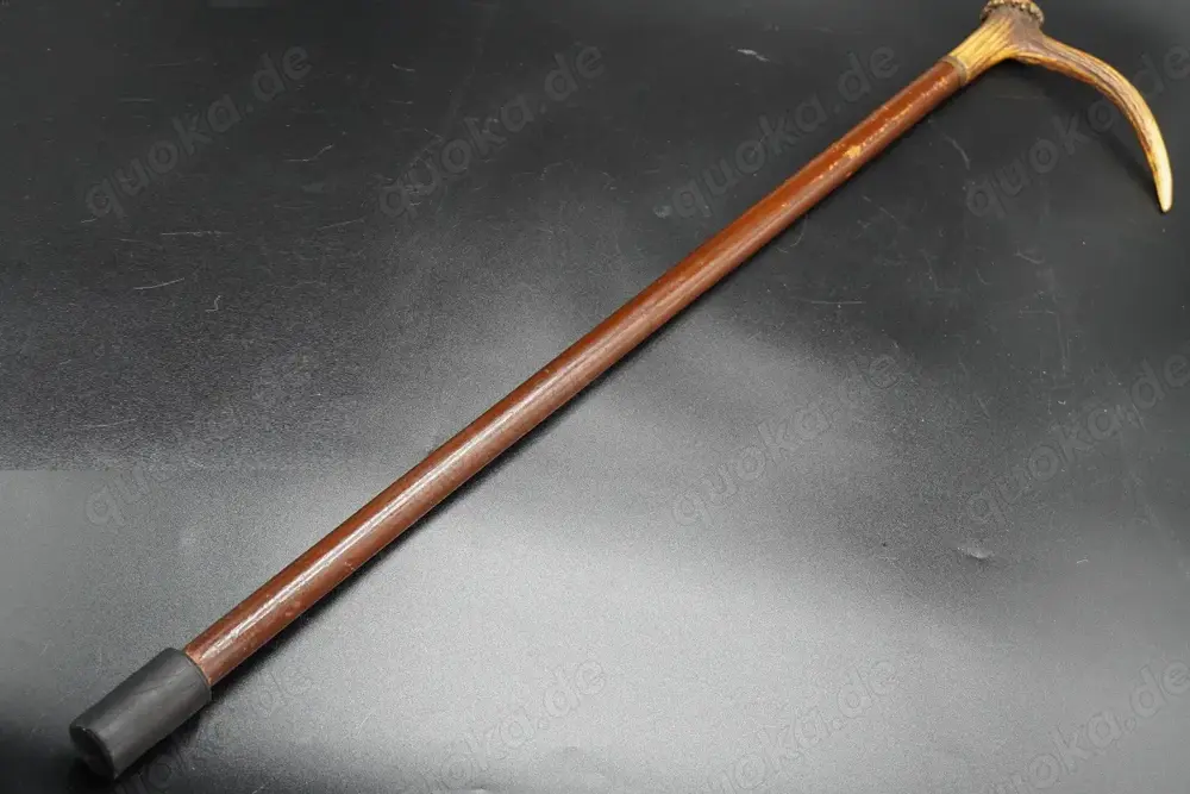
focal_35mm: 48
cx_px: 595
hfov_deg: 41.1
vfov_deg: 28.1
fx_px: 1587
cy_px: 397
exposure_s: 1/160
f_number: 5
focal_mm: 32
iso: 800
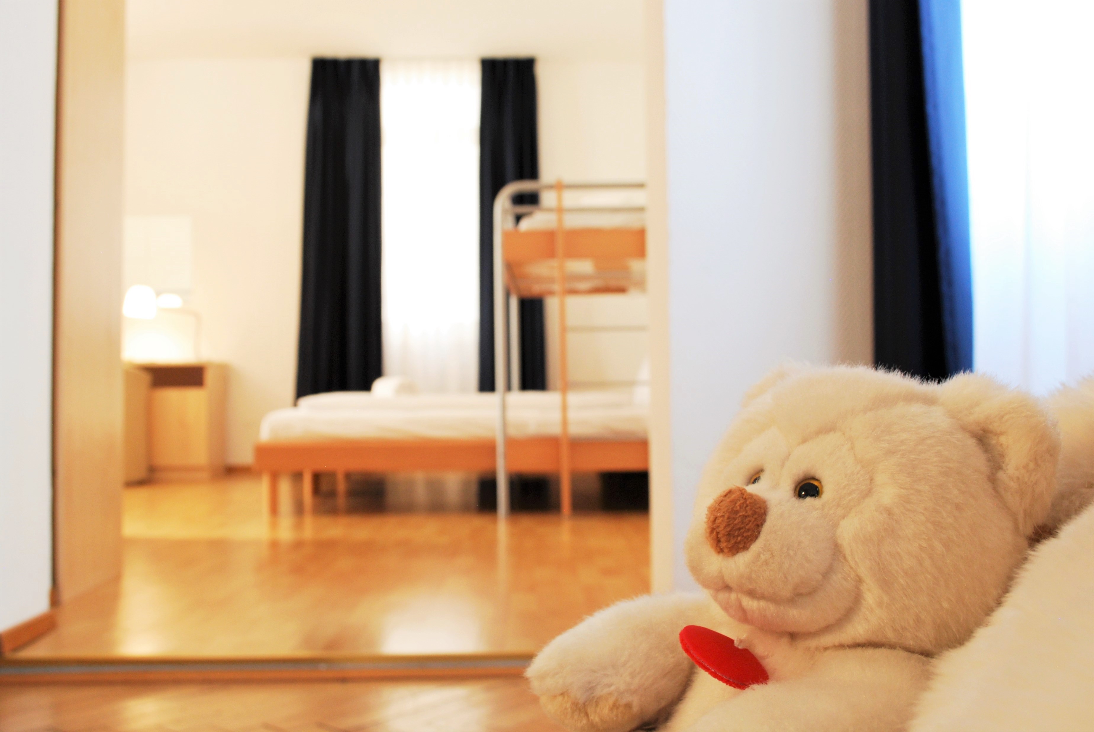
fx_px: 1095
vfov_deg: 37.0
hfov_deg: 53.1
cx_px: 547
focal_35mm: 36
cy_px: 366
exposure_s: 1/5
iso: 400
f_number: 8
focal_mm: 24
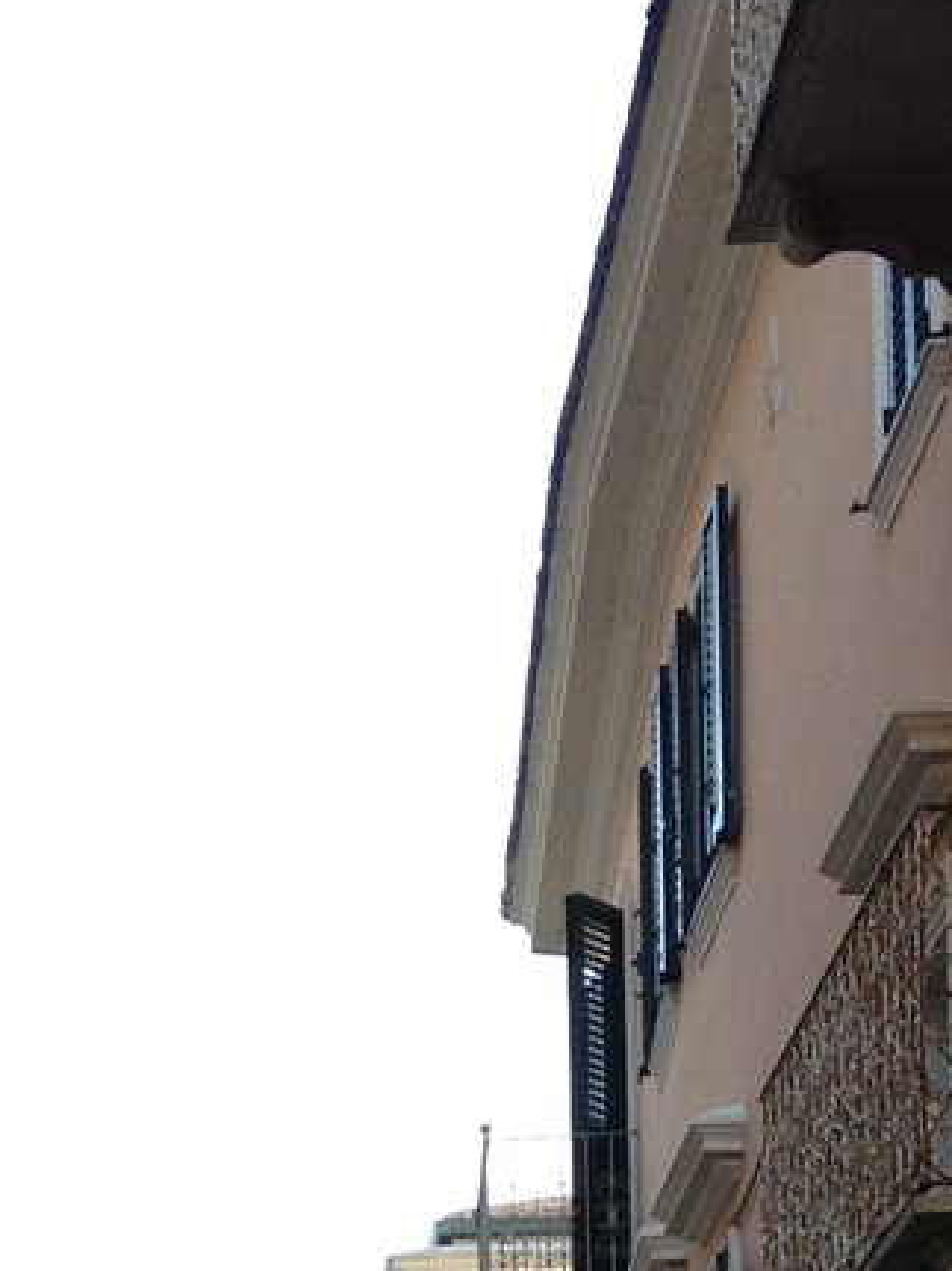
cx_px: 47
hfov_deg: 11.3
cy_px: 2038
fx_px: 4769
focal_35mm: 130
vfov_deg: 14.0
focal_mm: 4.28
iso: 100
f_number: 2.4
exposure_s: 1/120
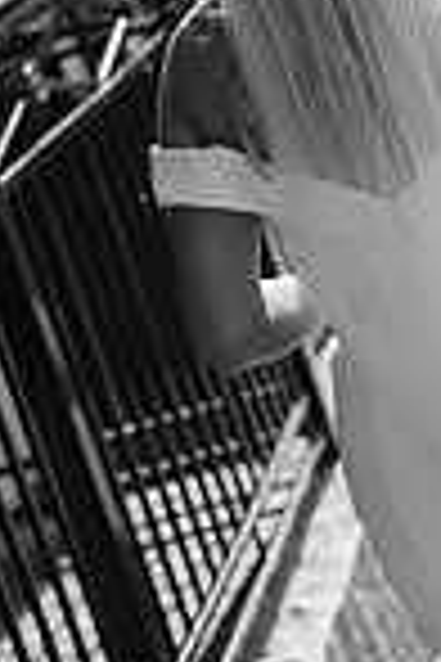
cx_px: 166
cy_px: 41
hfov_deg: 9.0
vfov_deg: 13.3
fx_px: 2811
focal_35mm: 153
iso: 200
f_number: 2.8
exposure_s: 1/2500
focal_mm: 50
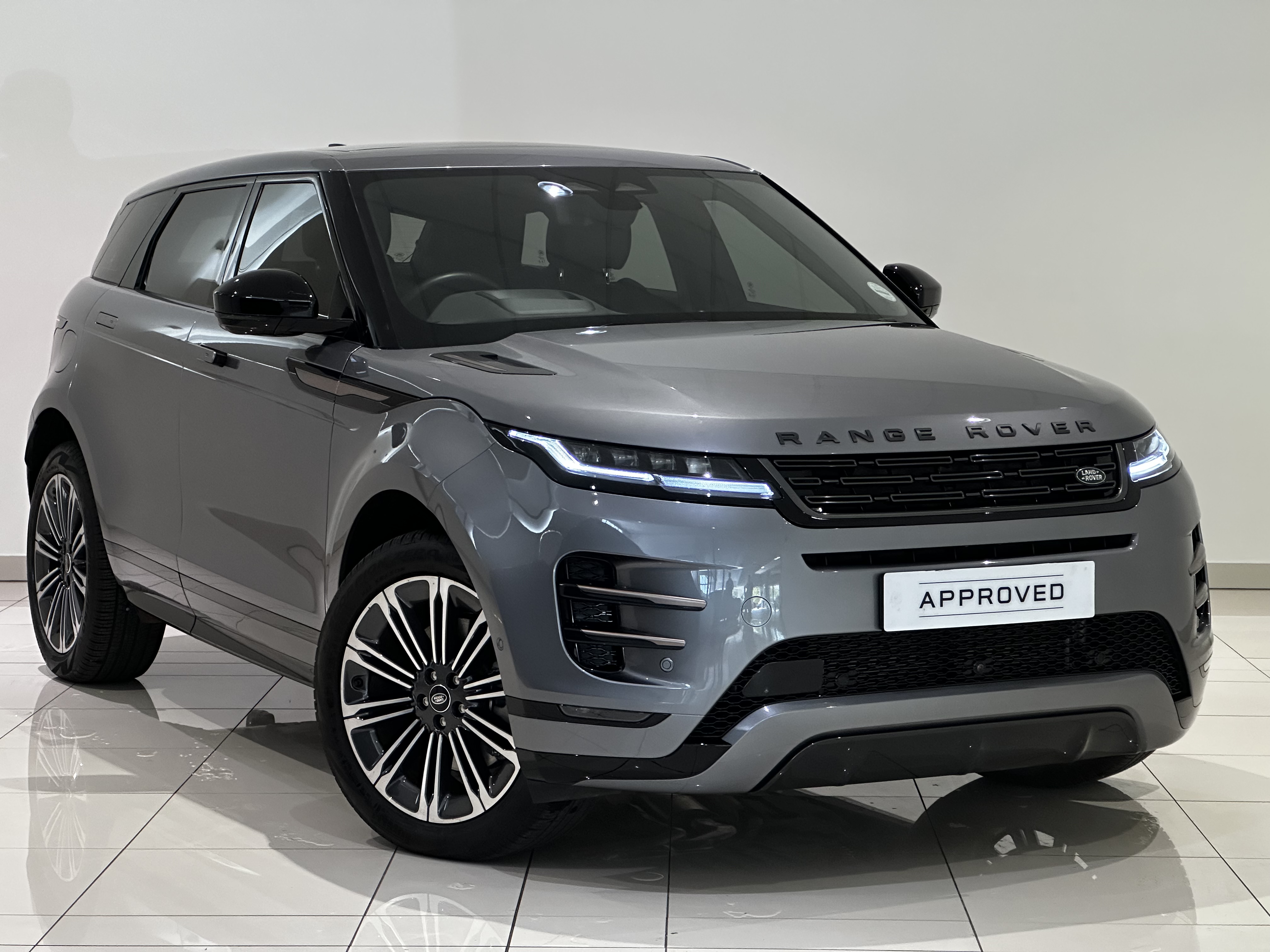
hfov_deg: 25.3
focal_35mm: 77
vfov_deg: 19.1
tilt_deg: -4.2
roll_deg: -0.2
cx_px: 635
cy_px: 476
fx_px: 2825
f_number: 2.8
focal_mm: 9
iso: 320
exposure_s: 1/100
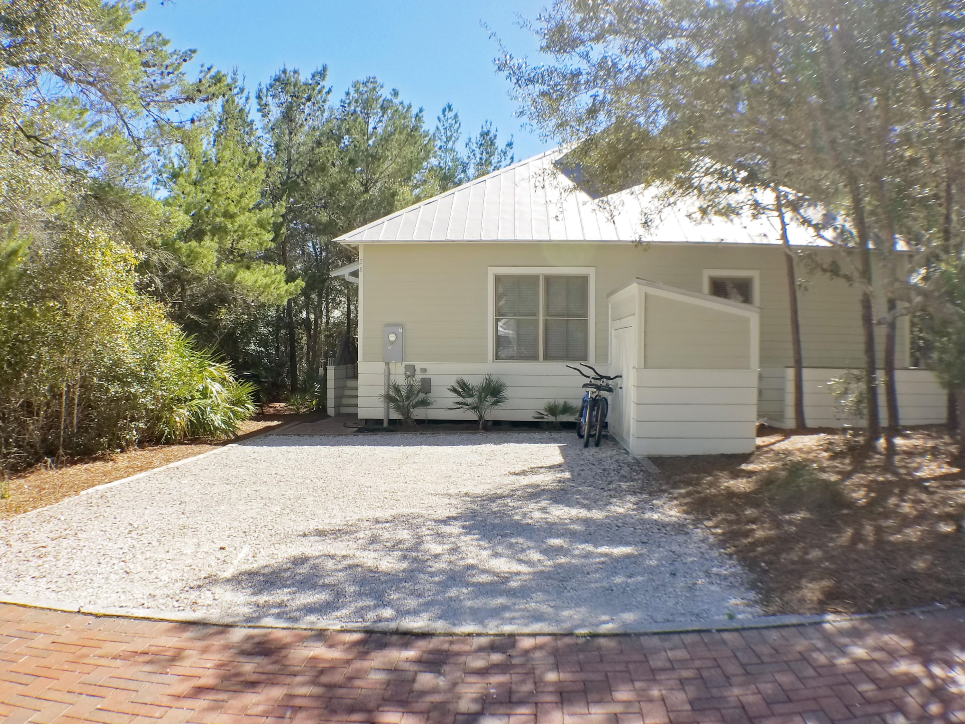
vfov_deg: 53.1
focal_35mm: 26
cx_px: 482
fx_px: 725
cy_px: 362
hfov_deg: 67.3
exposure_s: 1/1692
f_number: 1.7
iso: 50
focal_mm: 4.25
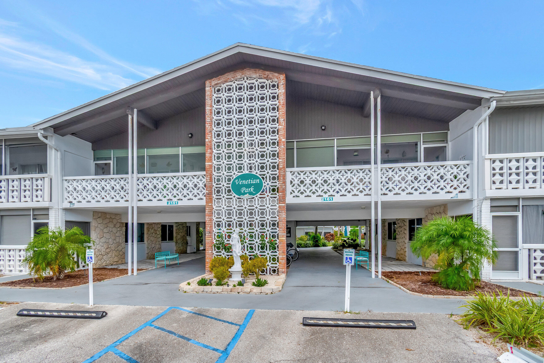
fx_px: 227
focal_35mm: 15
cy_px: 182
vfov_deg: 77.3
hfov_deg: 100.4
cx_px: 272
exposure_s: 1/800
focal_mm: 10
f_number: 8
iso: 1100
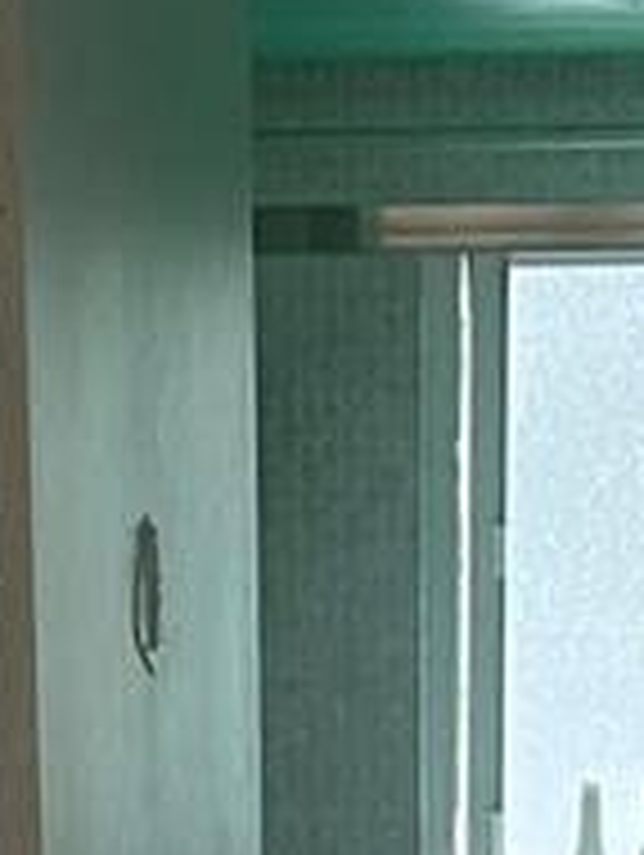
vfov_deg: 11.2
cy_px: 1521
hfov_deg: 9.1
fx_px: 4059
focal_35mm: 164
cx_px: 275
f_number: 1.5
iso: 200
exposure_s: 1/60
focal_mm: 5.7
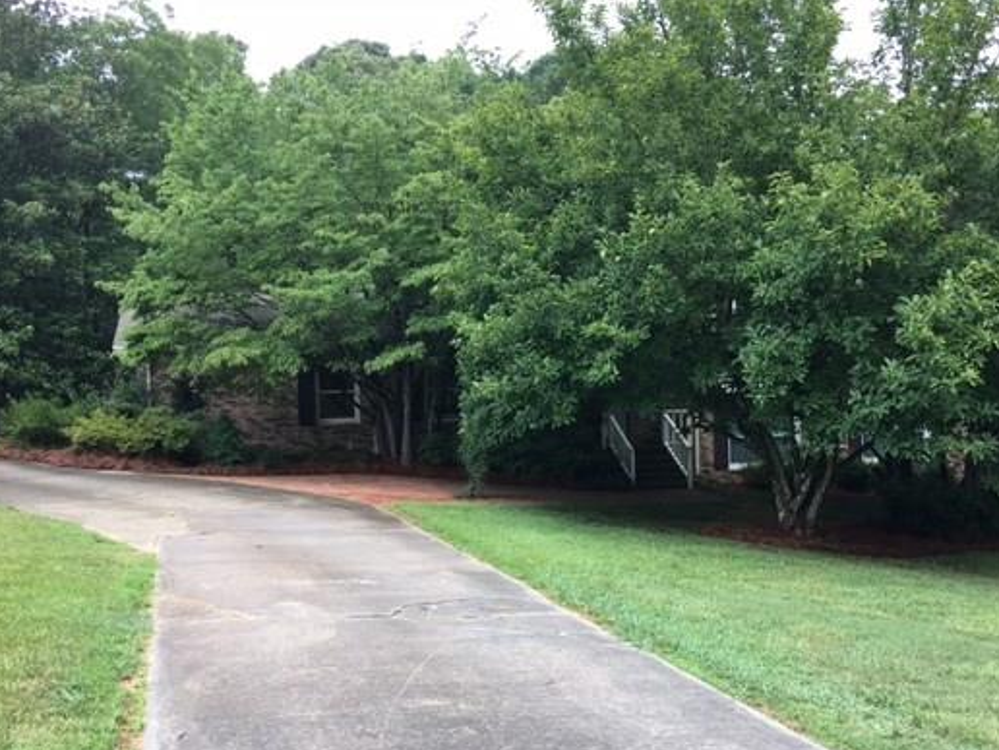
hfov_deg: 51.3
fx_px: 1039
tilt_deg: -1.6
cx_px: 515
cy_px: 450
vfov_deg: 39.5
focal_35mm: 36
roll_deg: +1.4
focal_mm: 4.15
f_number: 2.2
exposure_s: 1/120
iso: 32
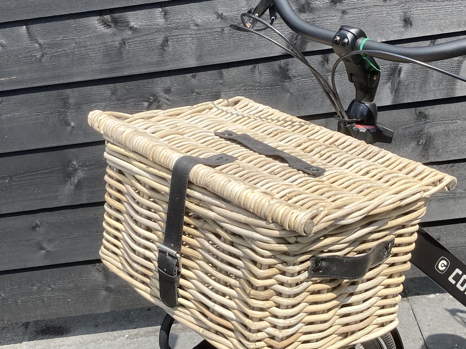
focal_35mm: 66
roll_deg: +8.2
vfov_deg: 22.2
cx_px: 220
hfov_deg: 29.4
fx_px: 888
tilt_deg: -20.3
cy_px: 163
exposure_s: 1/906
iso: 20
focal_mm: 3.99
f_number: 1.8
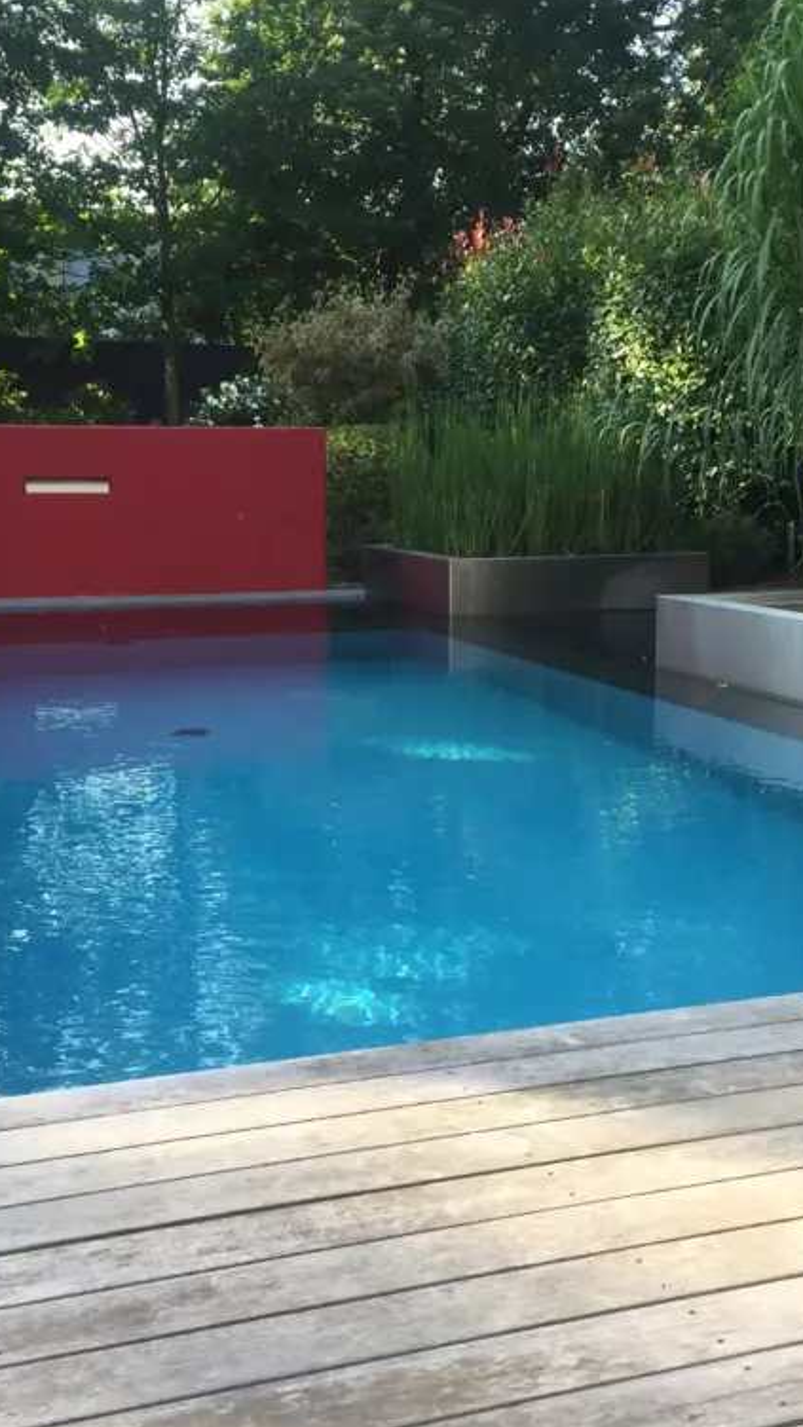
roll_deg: -0.4
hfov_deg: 27.7
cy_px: 717
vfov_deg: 47.4
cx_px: 433
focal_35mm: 43
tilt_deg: -9.2
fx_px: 1628
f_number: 2.2
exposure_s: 1/295
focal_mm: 4.15
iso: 32
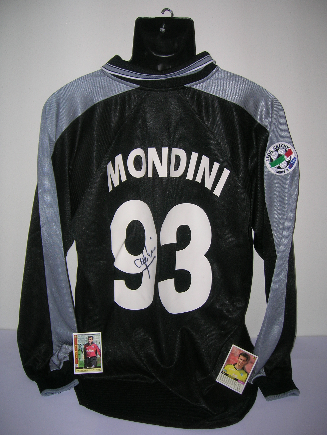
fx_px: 428
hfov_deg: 41.8
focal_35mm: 34
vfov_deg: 54.0
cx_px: 164
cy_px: 218
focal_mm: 5.7
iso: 50
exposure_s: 1/60.1
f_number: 2.9
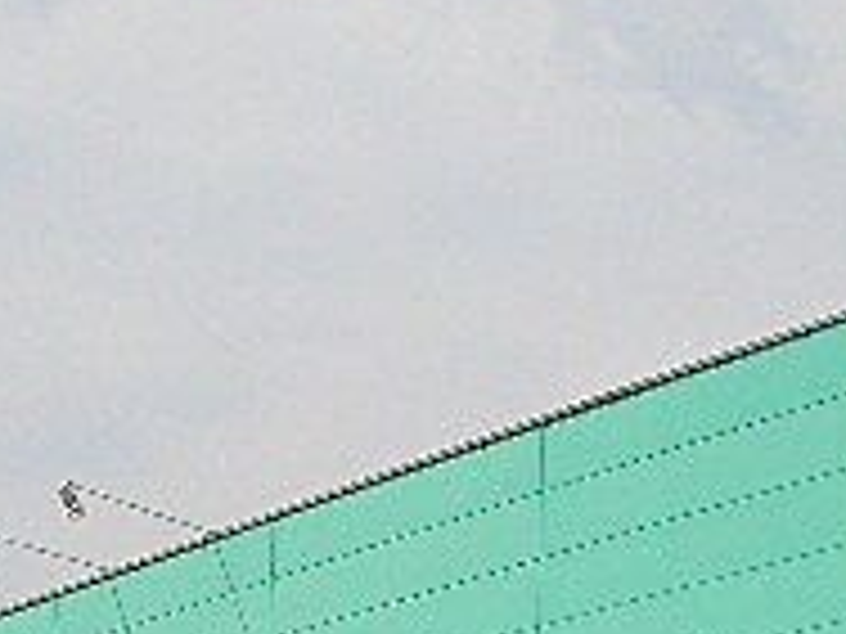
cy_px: 877
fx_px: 2908
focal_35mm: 119
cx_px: 405
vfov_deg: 12.0
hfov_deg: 16.6
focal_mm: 5.8
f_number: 4.3
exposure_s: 1/640
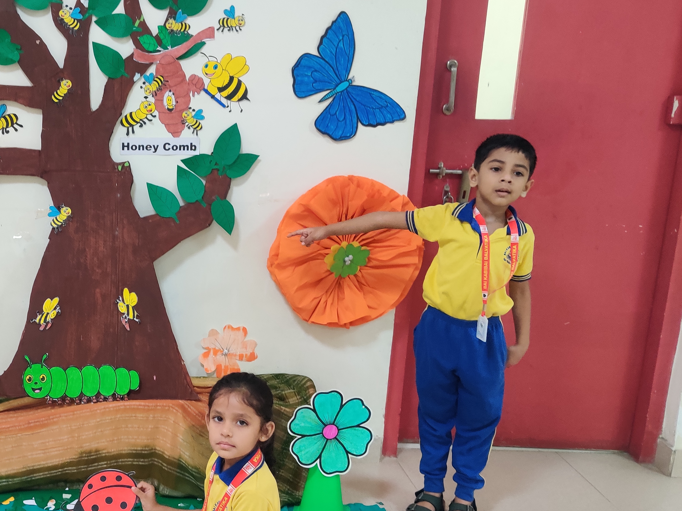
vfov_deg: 31.5
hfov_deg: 39.1
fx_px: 906
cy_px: 297
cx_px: 107
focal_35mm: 46
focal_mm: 4.75
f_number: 1.75
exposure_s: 1/50
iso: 800
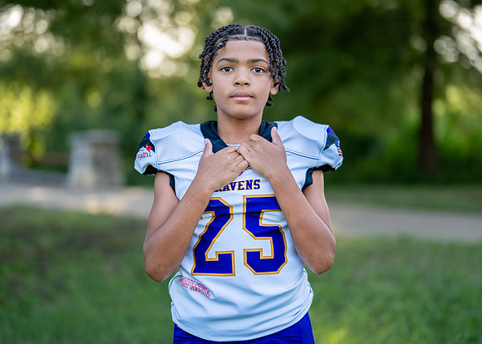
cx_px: 249
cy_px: 158
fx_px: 951
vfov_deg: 20.5
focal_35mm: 69
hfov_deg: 28.4
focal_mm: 50
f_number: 1.2
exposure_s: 1/1000
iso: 100
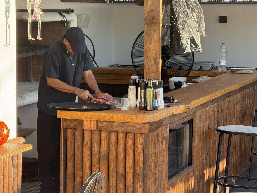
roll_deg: -0.6
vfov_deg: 12.3
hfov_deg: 16.4
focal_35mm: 120
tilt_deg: -5.9
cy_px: 96
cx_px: 128
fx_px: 891
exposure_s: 1/125
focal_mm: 15.66
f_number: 2.8
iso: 64
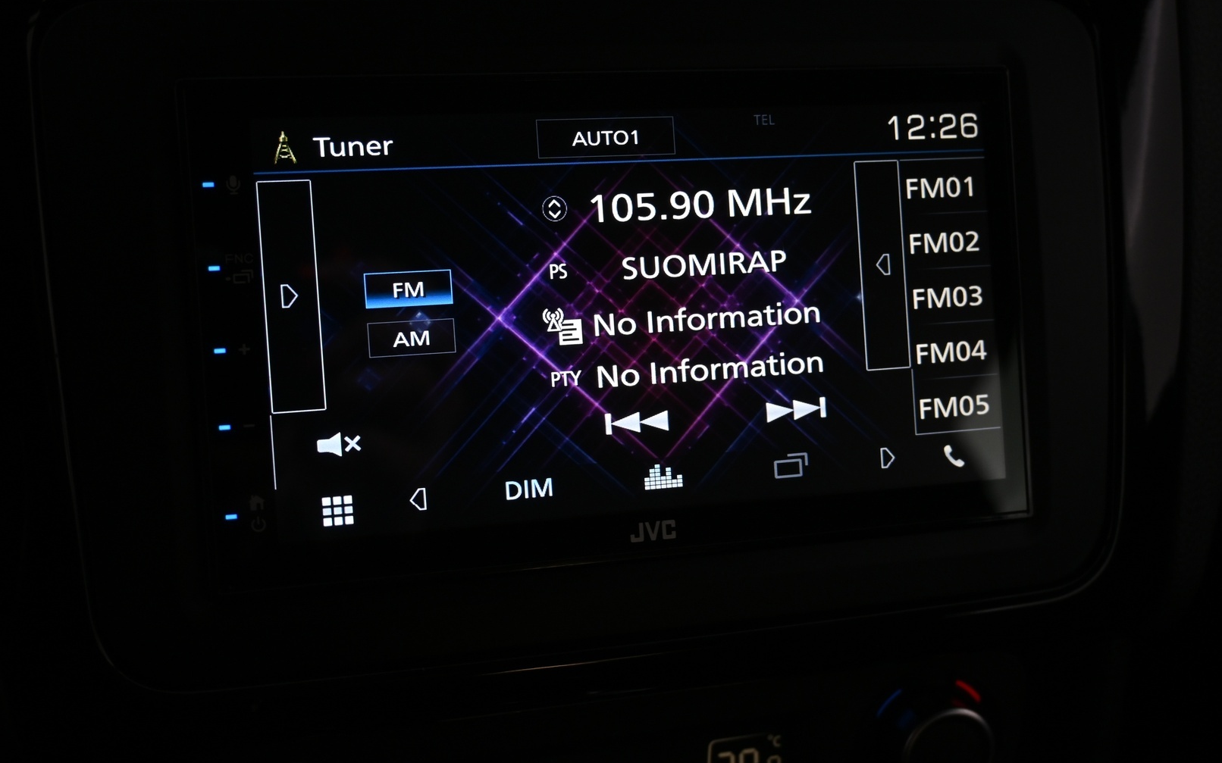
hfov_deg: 46.9
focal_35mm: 42
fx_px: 1407
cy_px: 371
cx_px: 613
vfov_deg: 30.4
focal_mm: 27.5
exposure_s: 1/40
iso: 500
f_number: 4.5
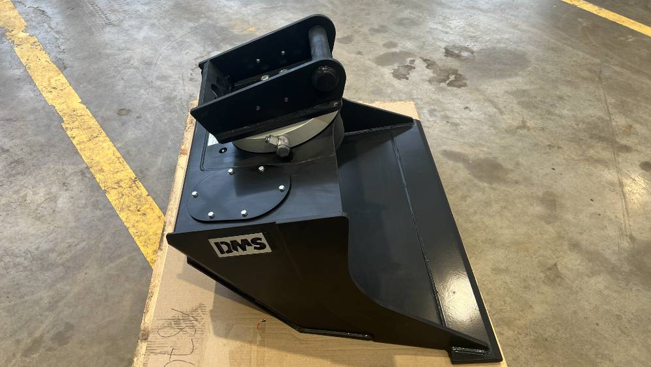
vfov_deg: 40.0
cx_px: 318
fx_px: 501
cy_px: 222
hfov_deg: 66.0
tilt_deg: -45.7
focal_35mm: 29
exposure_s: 1/121
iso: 80
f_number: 1.5
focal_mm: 5.7
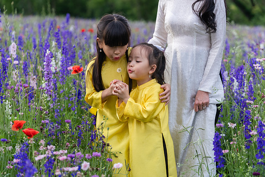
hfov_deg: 20.4
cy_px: 88
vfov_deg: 13.7
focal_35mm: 100
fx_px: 736
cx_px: 132
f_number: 4
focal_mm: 100
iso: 320
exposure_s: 1/400
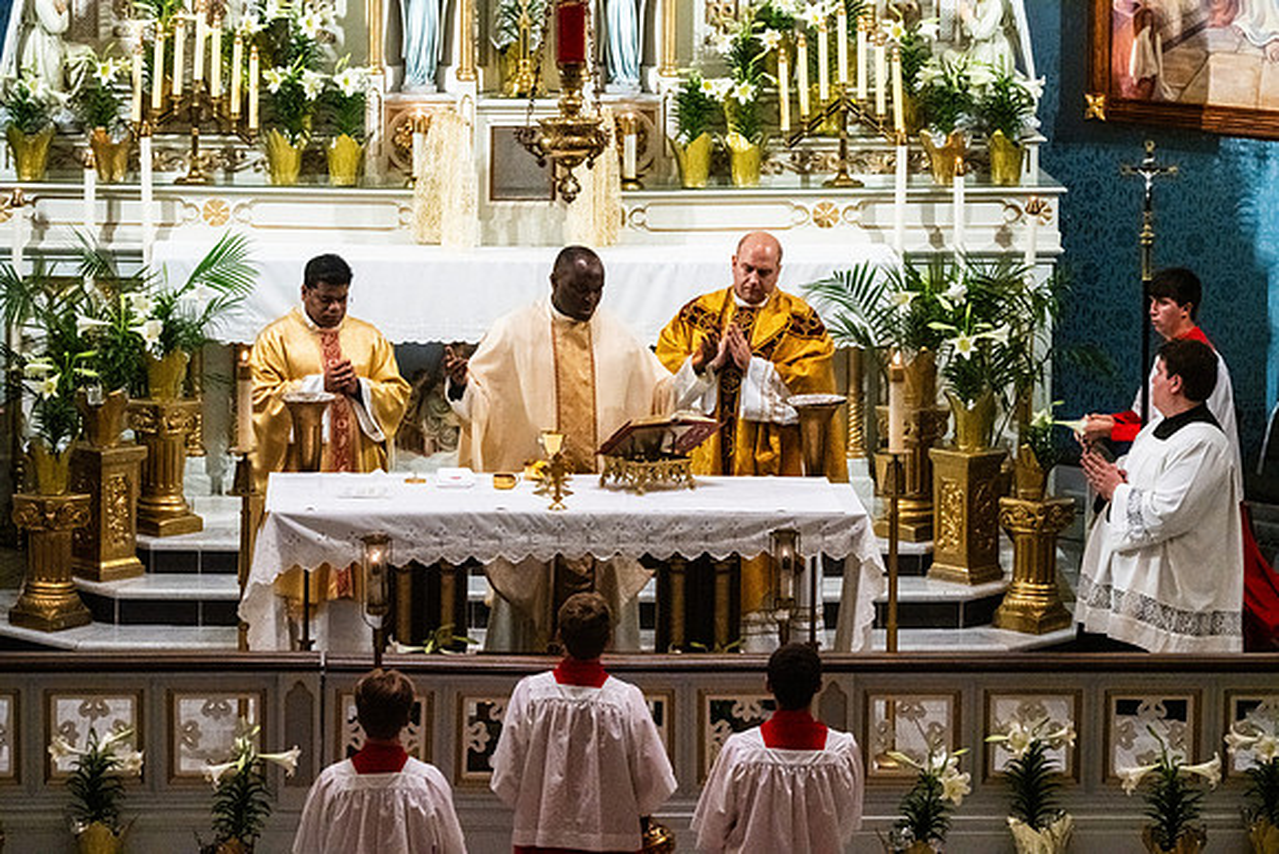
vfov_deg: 8.6
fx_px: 5686
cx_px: 640
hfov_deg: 12.8
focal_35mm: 160
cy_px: 427
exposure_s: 1/60
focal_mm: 160
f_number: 16
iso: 5000
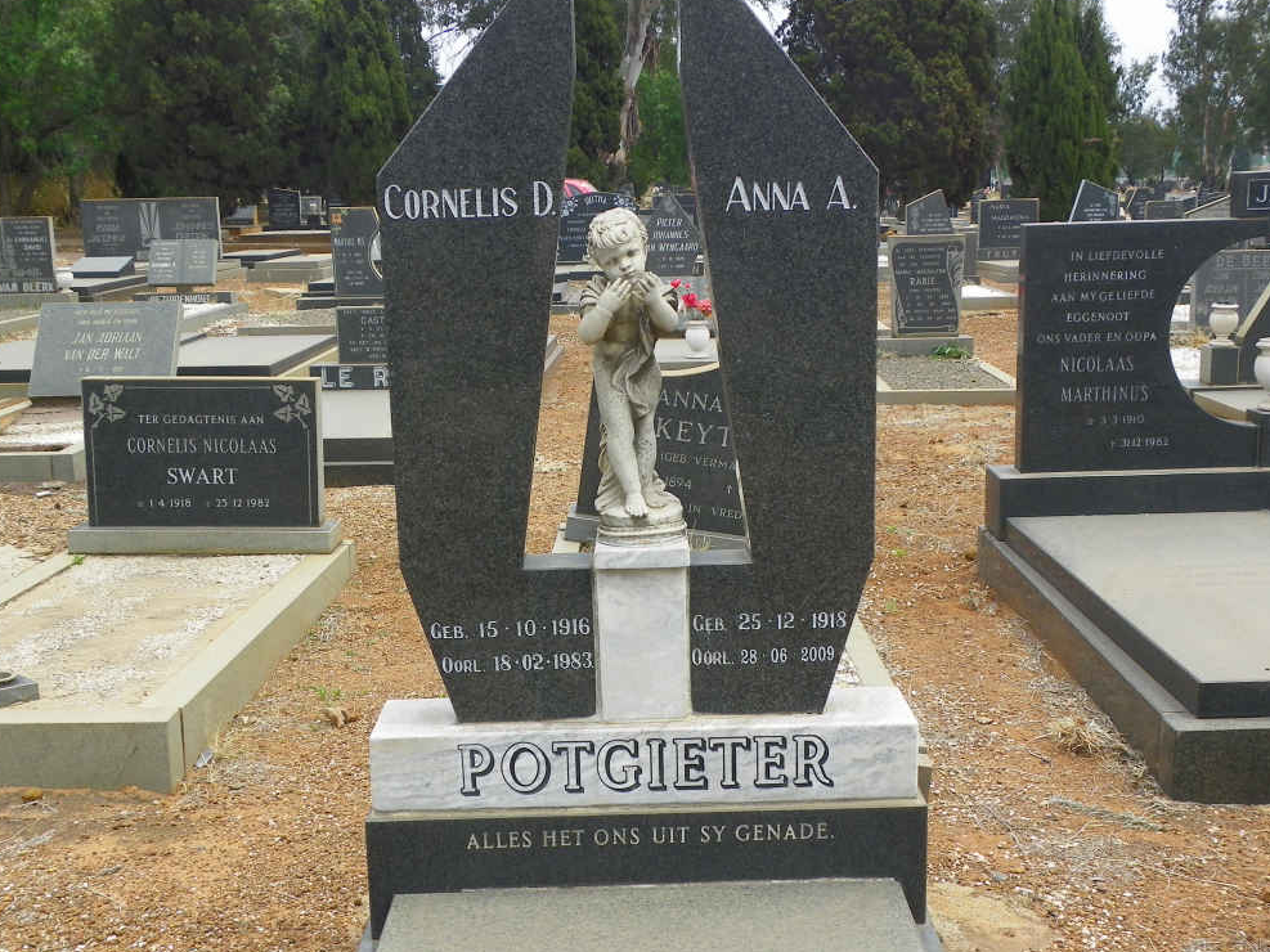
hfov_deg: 42.1
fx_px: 1651
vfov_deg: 32.1
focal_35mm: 45
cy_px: 529
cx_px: 650
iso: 64
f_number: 4.5
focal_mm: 6.6
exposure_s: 1/200
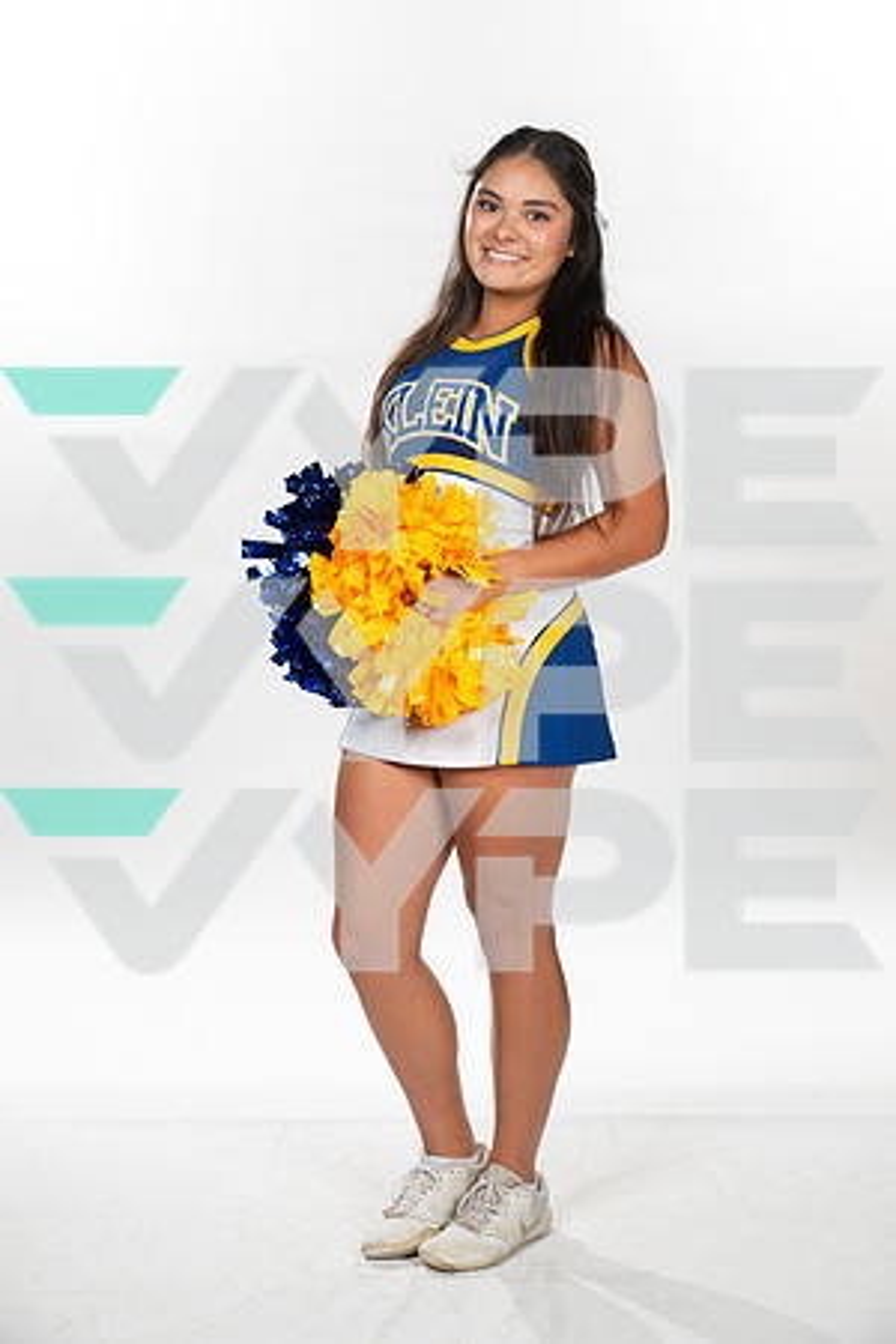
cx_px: 448
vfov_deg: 34.5
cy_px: 672
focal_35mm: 58
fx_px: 2165
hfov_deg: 23.4
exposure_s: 1/320
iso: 800
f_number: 7.1
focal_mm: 58
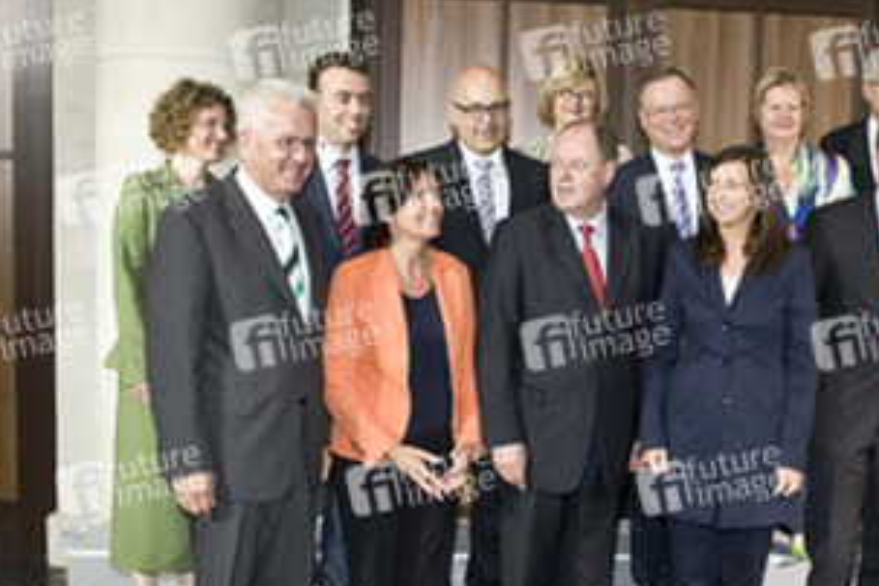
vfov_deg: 30.9
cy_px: 409
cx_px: 632
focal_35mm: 43
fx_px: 1050
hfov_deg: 44.3
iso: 1600
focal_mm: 29
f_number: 5.6
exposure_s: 1/160
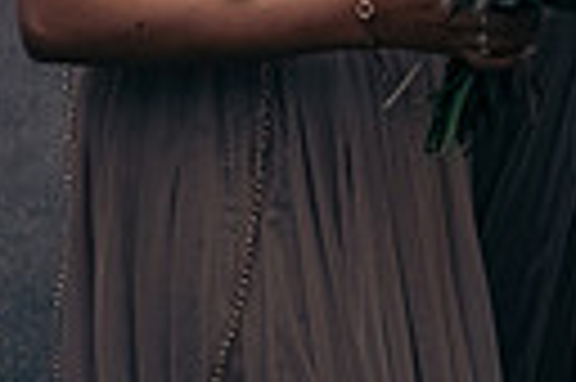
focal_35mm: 109
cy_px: -294
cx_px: 774
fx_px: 1742
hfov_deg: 17.5
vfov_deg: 11.6
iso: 1000
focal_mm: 24
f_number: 3.5
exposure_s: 1/160
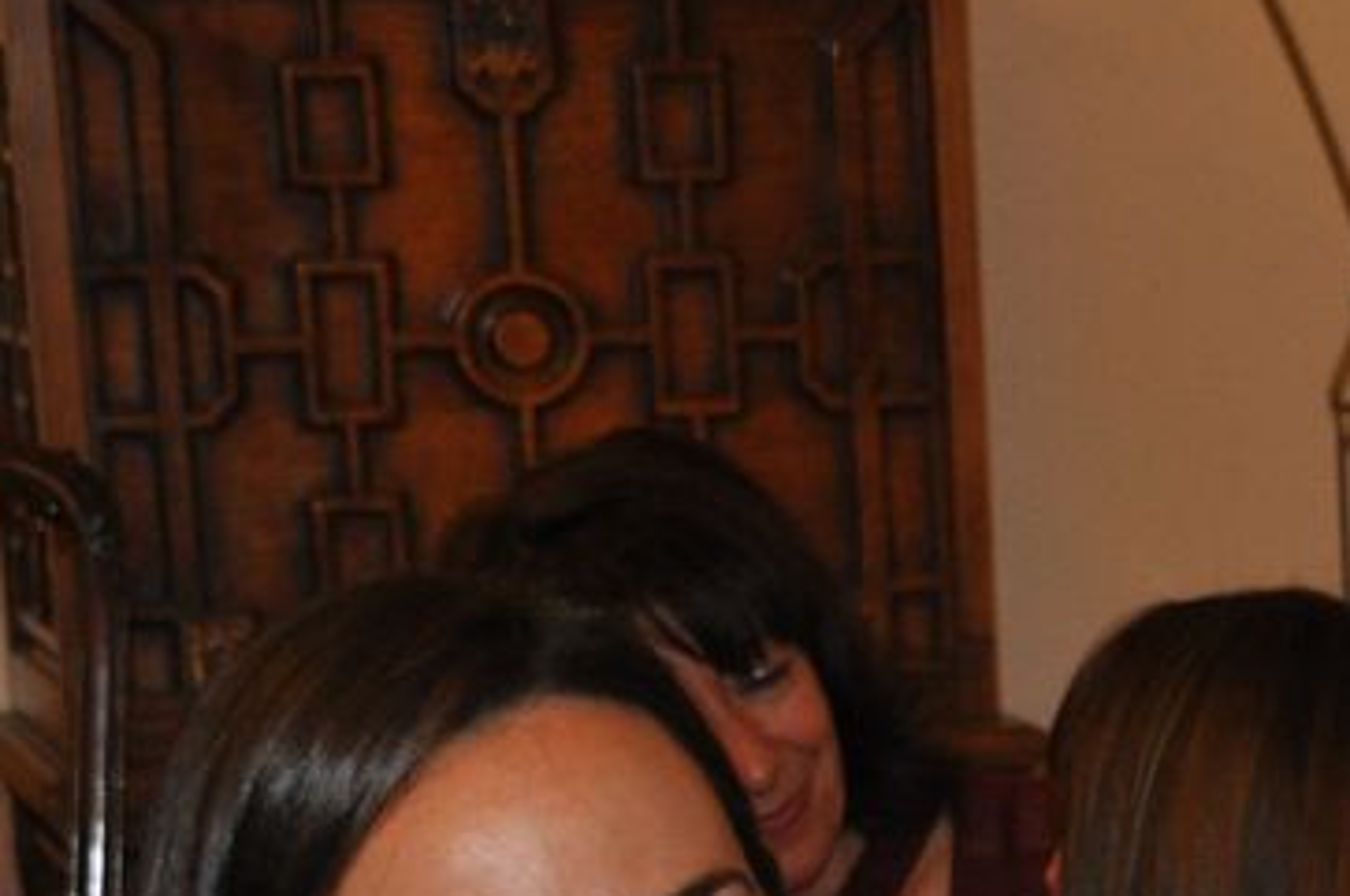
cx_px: 1964
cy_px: 1309
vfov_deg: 7.5
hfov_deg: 11.0
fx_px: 6741
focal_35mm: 180
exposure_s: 1/60
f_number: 4.5
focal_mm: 34
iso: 800
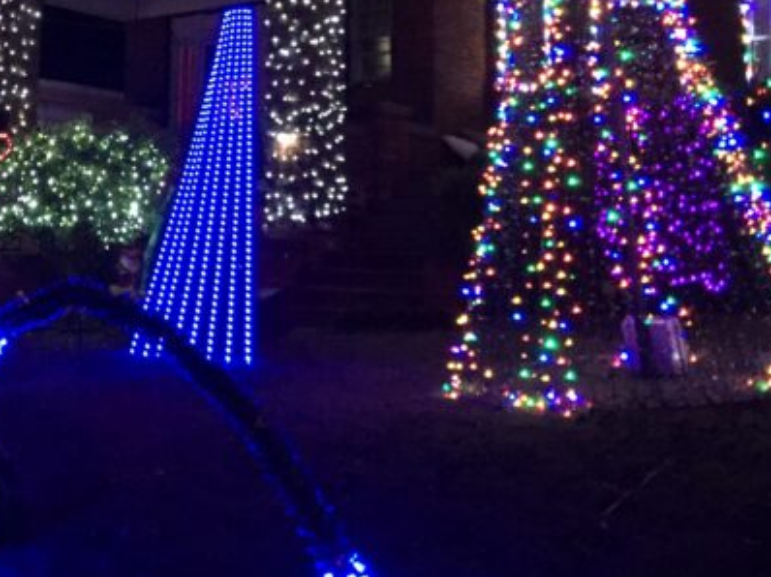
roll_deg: -2.3
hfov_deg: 33.4
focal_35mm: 56
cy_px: 103
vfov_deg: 25.6
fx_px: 1247
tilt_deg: +8.9
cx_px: 161
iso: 200
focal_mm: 4.15
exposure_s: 1/4
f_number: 2.2
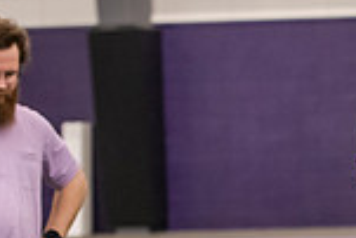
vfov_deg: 5.1
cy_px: 343
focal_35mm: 269
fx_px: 2663
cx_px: 561
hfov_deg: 7.5
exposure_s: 1/200
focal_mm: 70
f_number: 3.2
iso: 2500
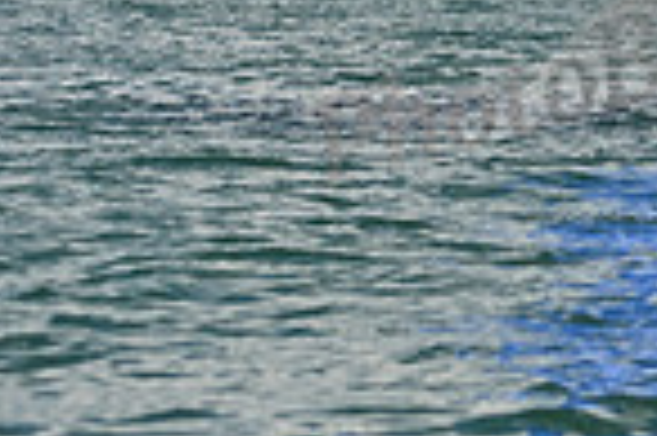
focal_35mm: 278
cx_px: 1184
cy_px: -227
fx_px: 5068
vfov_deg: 4.9
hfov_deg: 7.2
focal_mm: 70
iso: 250
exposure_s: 1/2500
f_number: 3.5
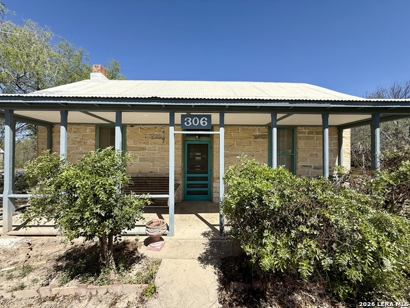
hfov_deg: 102.1
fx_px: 166
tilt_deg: +1.4
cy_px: 154
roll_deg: +0.0
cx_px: 205
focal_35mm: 14
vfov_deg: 85.7
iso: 64
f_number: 2.2
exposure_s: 1/2237
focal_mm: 2.22
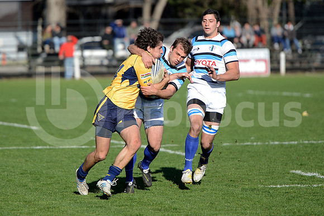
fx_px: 1755
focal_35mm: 195
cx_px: 162
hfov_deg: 10.5
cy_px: 108
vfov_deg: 7.0
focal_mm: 195
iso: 250
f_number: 2.8
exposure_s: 1/2000
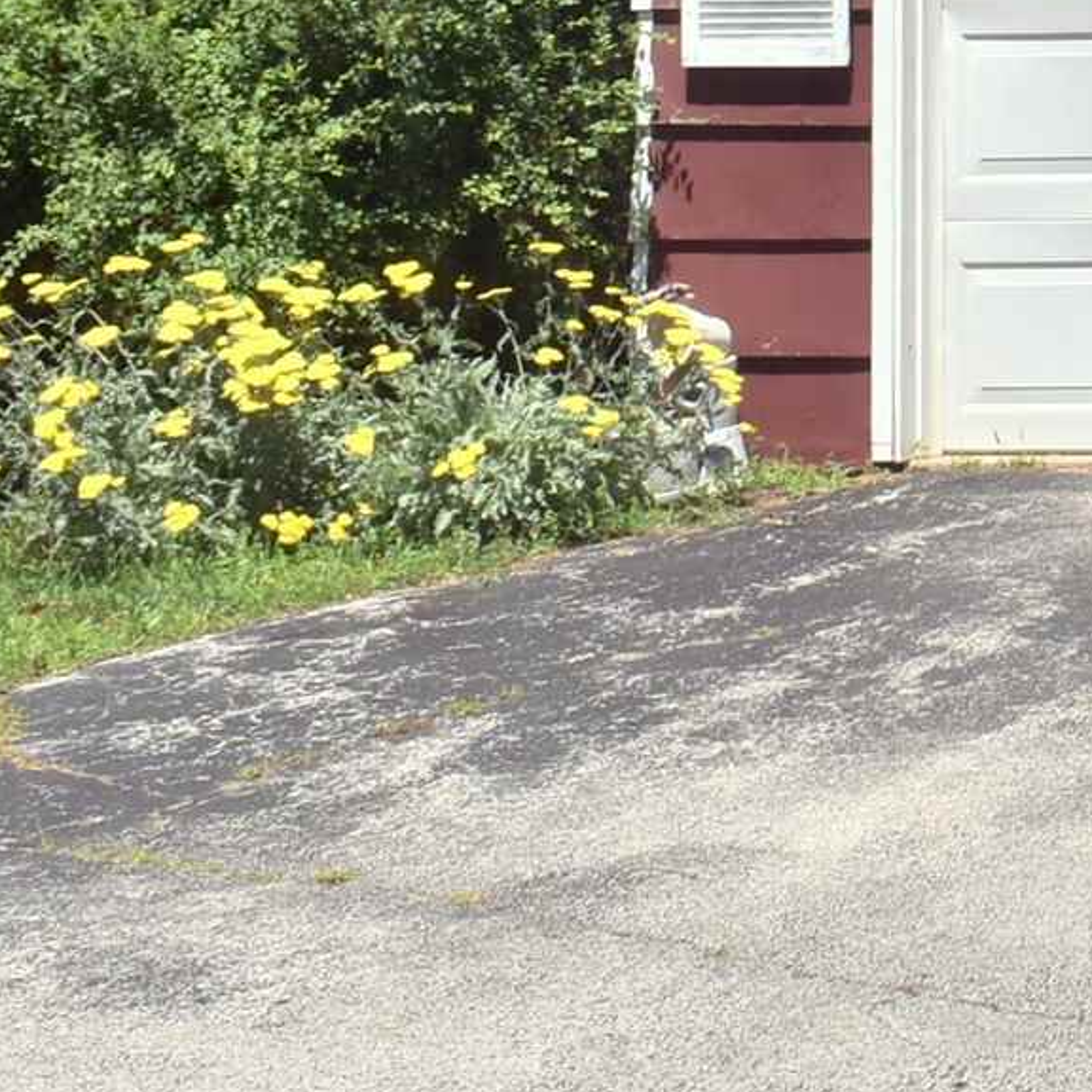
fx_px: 4854
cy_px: -352
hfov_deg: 11.7
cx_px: 2104
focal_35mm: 136
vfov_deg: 12.4
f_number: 11
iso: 100
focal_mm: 20
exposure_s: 1/200
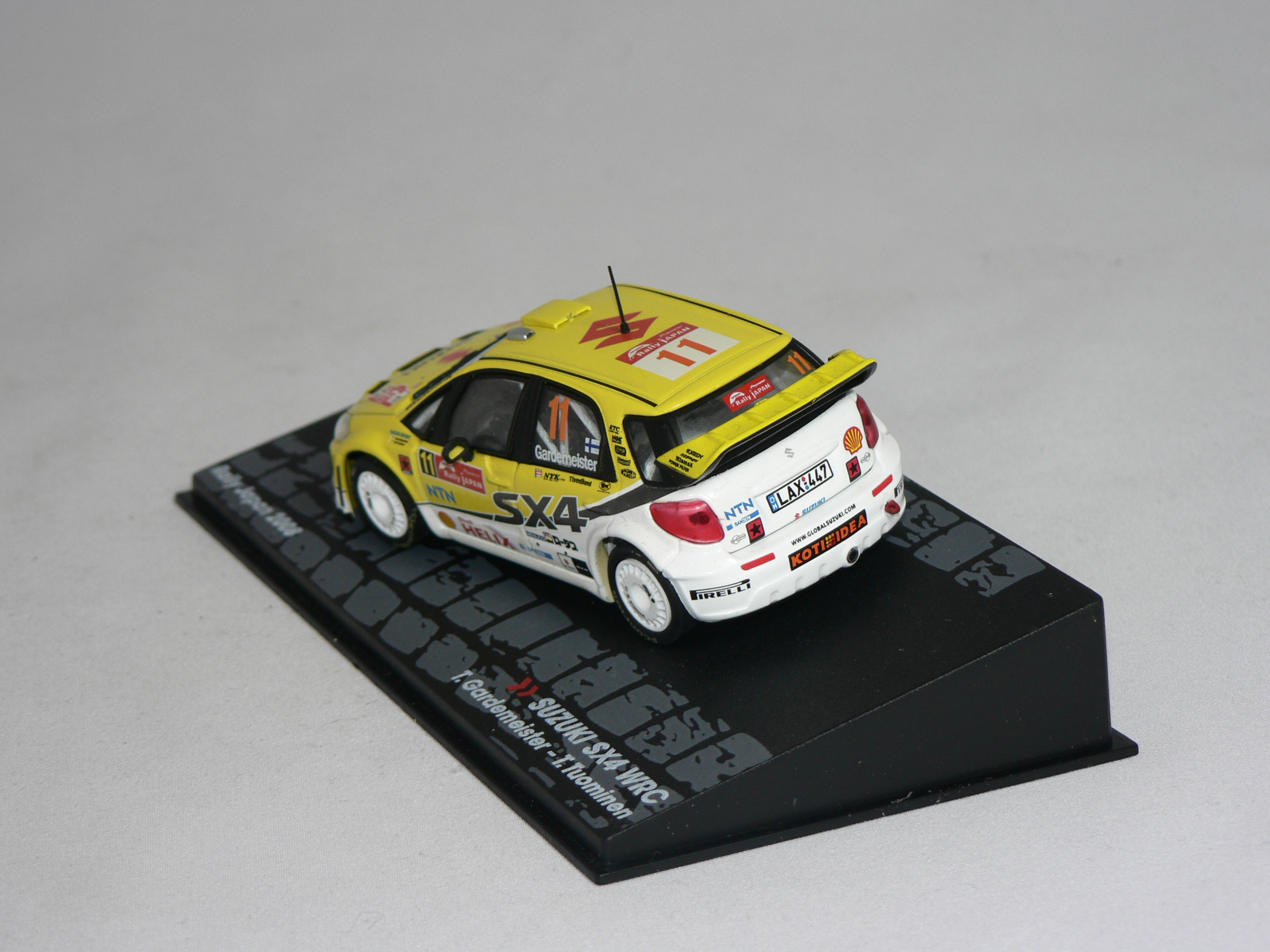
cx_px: 635
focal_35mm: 106
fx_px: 3889
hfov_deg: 18.5
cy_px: 476
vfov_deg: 14.0
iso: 80
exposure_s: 1/60
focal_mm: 17.7
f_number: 3.2
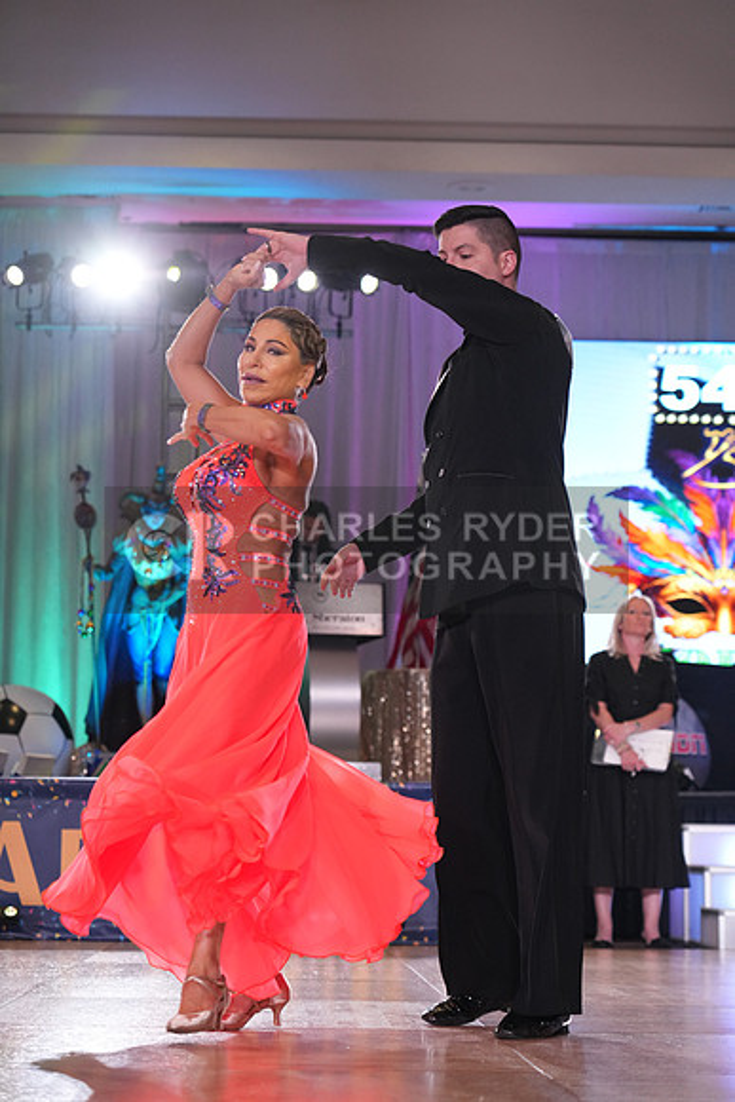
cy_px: 551
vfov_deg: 25.1
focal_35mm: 81
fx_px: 2479
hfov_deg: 16.9
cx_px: 368
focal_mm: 81
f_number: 4
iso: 2500
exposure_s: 1/500
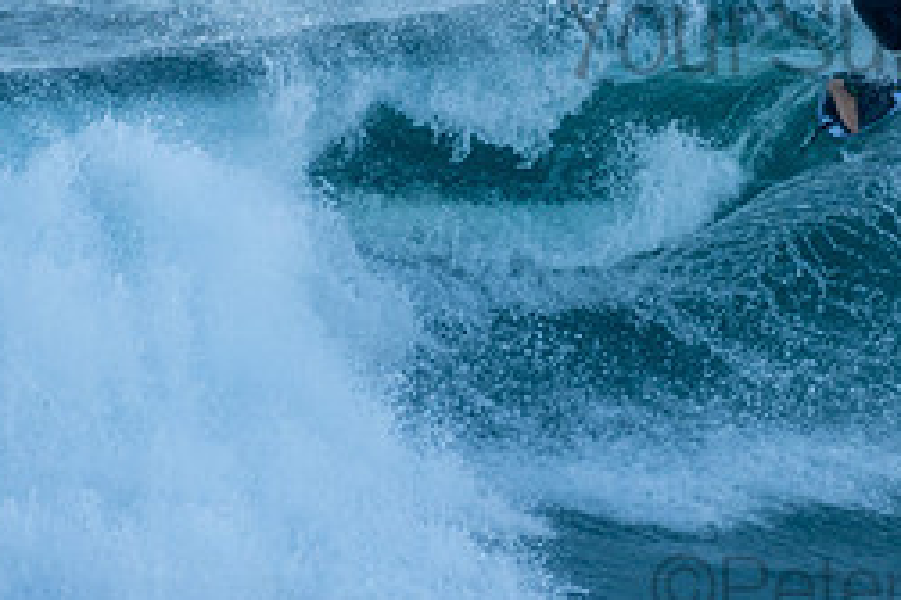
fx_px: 43343
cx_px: 930
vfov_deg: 0.8
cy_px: -9
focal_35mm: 1733
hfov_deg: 1.2
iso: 320
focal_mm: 500
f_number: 5.6
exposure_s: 1/400
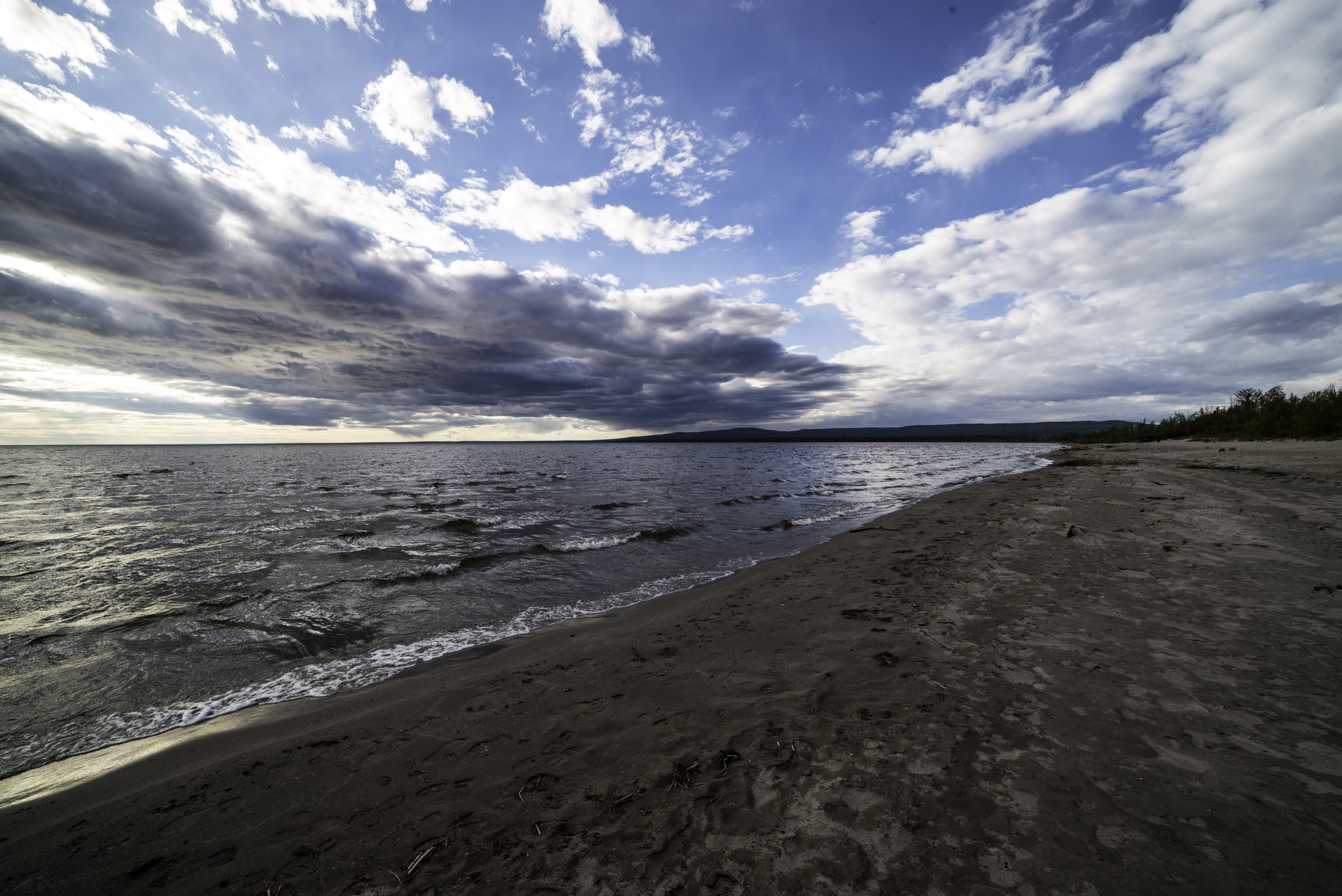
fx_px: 522
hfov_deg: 104.2
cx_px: 671
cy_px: 448
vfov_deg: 81.3
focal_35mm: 14
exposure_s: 1/125
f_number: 11
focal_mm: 14
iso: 250
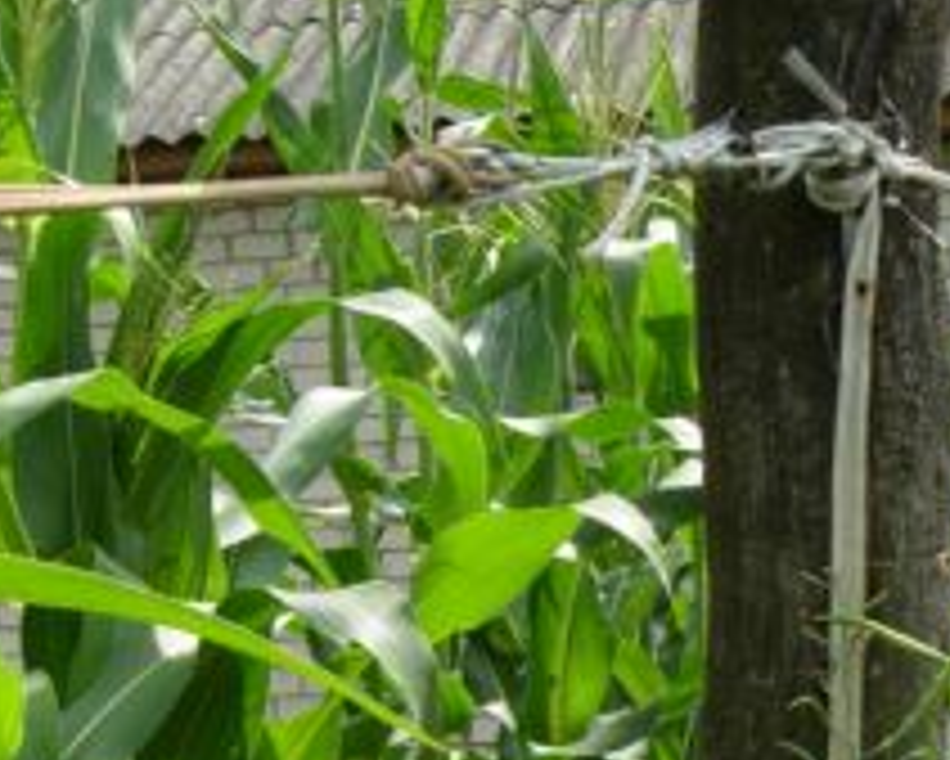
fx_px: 3741
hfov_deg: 13.9
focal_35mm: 133
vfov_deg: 11.6
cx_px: 1225
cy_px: 657
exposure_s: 1/249
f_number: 5.4
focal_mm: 7.5
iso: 50
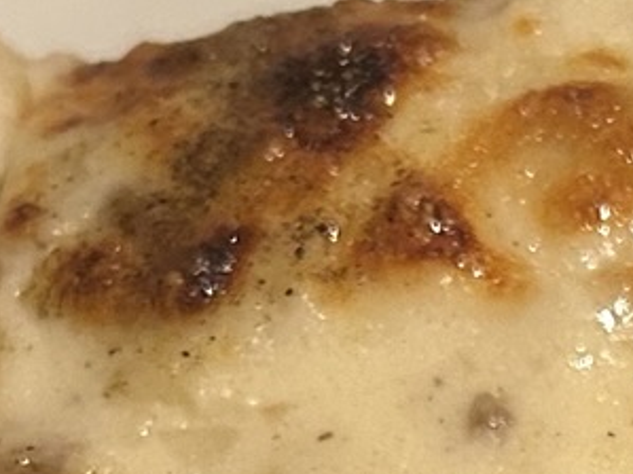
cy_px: 874
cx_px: 474
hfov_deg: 11.3
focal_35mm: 174
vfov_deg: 8.2
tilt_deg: -55.2
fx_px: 3181
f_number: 1.5
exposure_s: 1/50
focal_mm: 5.7
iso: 400
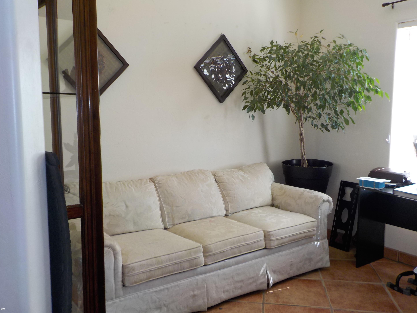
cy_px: 157
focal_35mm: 31
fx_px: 373
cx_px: 207
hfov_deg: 58.4
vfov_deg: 45.4
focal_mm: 4.1
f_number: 3.3
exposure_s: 1/30
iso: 125
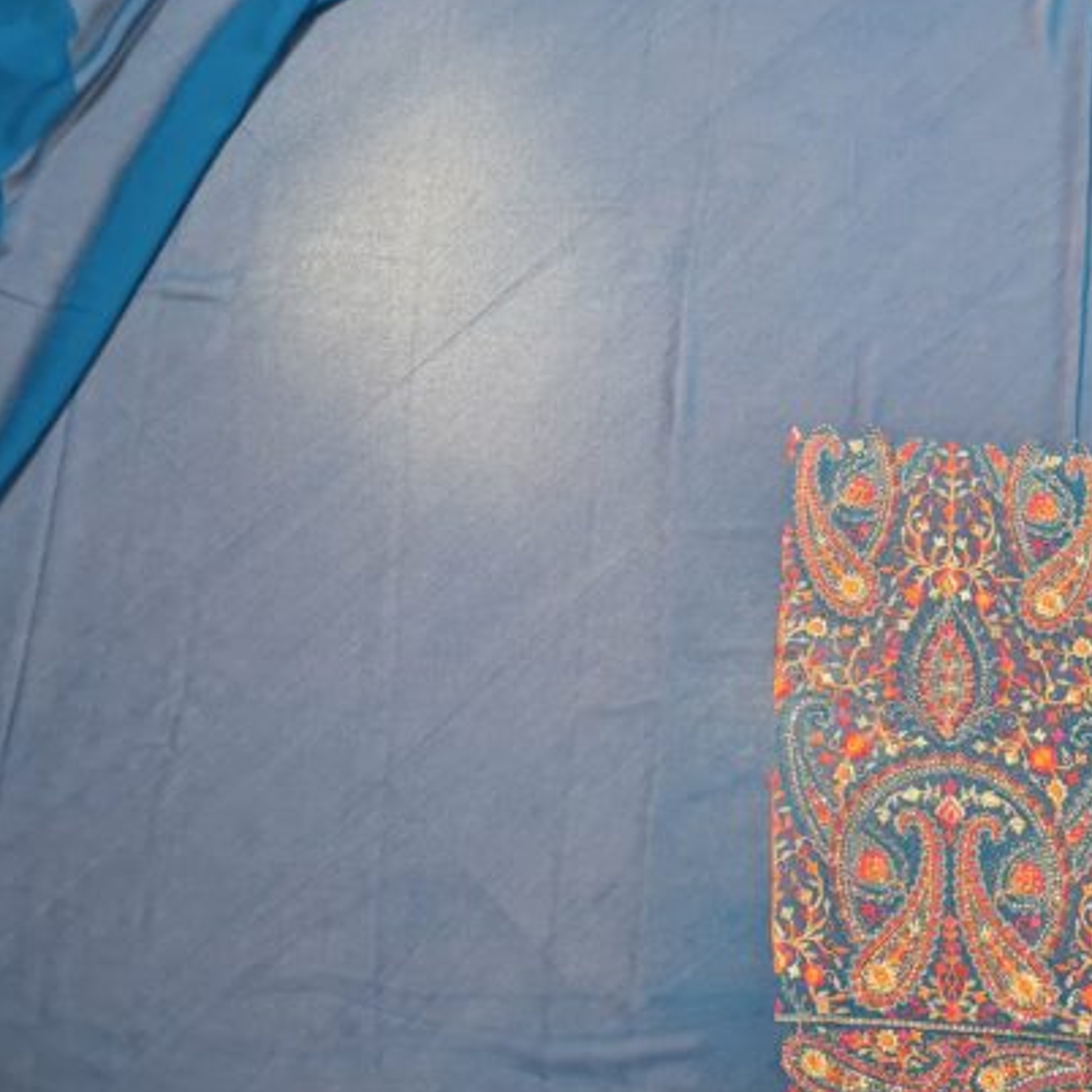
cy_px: 460
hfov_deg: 41.8
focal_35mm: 40
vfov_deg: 41.7
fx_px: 1428
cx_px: 595
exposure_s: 1/40
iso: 320
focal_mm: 5.4
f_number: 1.8
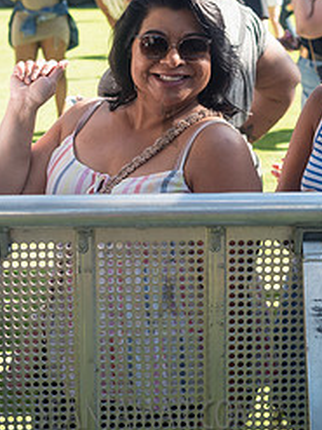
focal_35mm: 79
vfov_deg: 24.5
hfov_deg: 18.6
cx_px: 167
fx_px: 981
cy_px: 118
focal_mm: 35
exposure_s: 1/640
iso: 400
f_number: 3.5
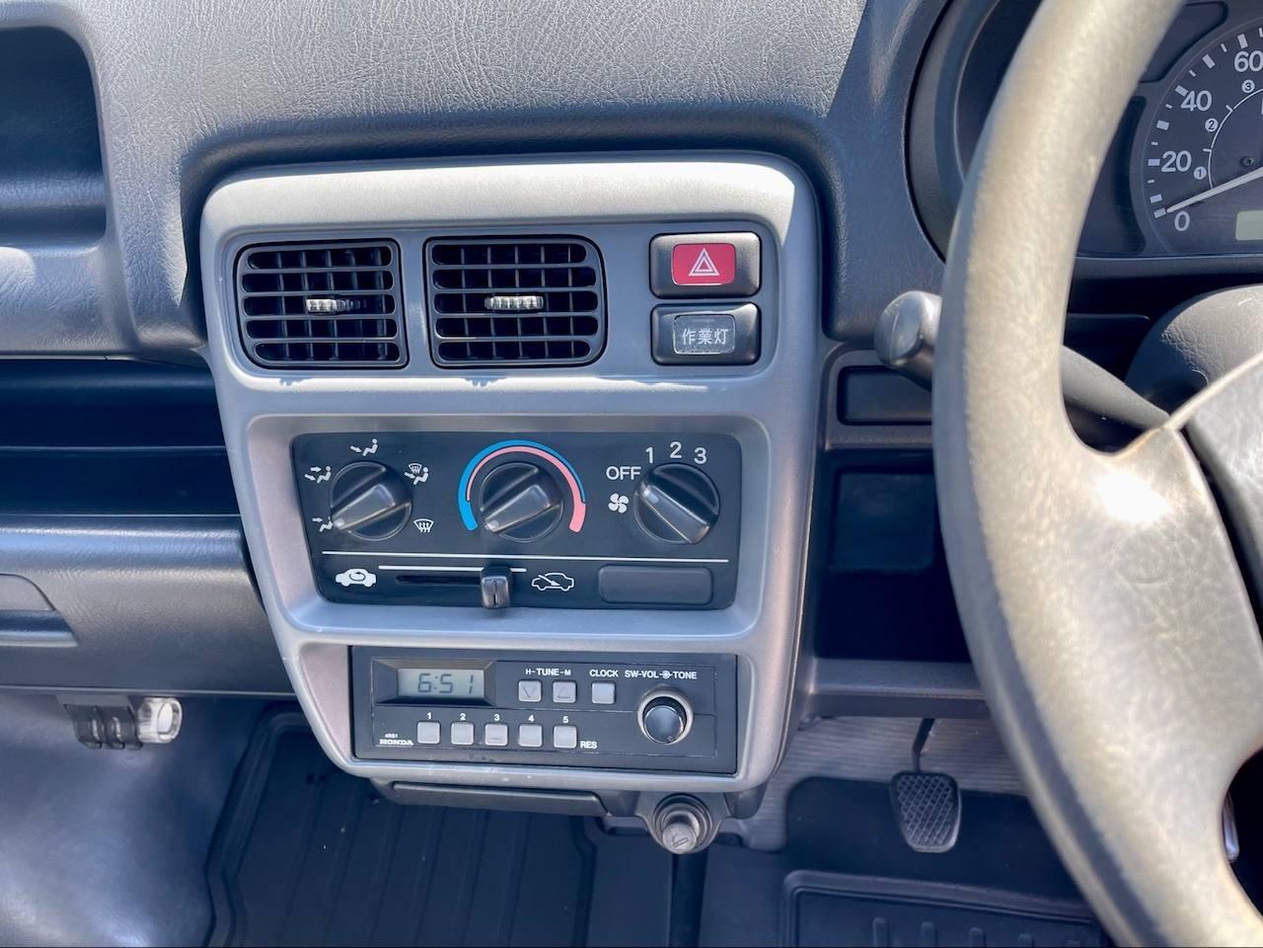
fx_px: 912
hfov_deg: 69.4
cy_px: 474
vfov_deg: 54.9
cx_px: 632
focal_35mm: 25
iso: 50
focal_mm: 5.1
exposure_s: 1/121
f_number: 1.6
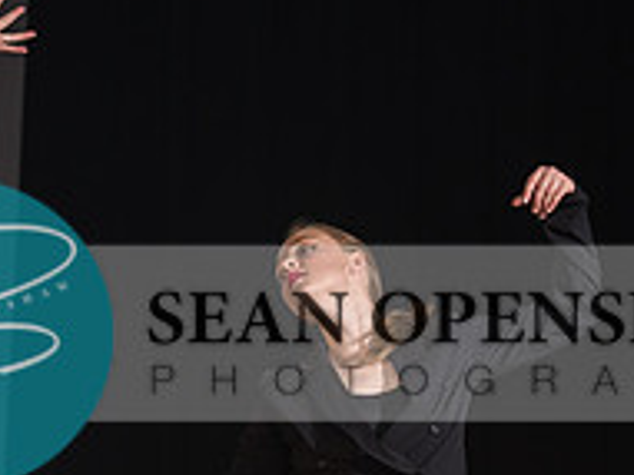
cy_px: 590
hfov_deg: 9.8
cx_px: 437
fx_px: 3697
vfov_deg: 7.3
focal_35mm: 202
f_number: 2.8
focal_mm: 57.1
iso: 400
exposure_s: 1/500
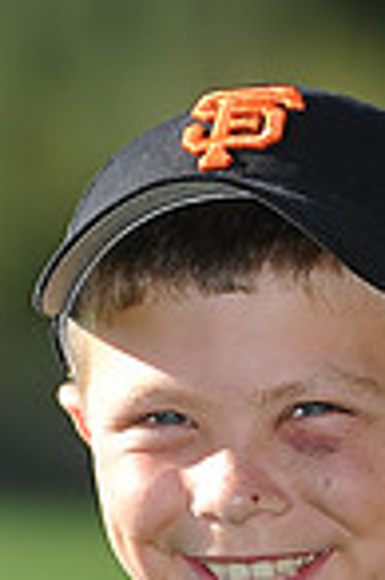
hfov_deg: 1.7
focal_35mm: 794
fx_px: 12766
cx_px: 381
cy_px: 735
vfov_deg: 2.6
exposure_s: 1/1000
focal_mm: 200
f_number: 4
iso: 200
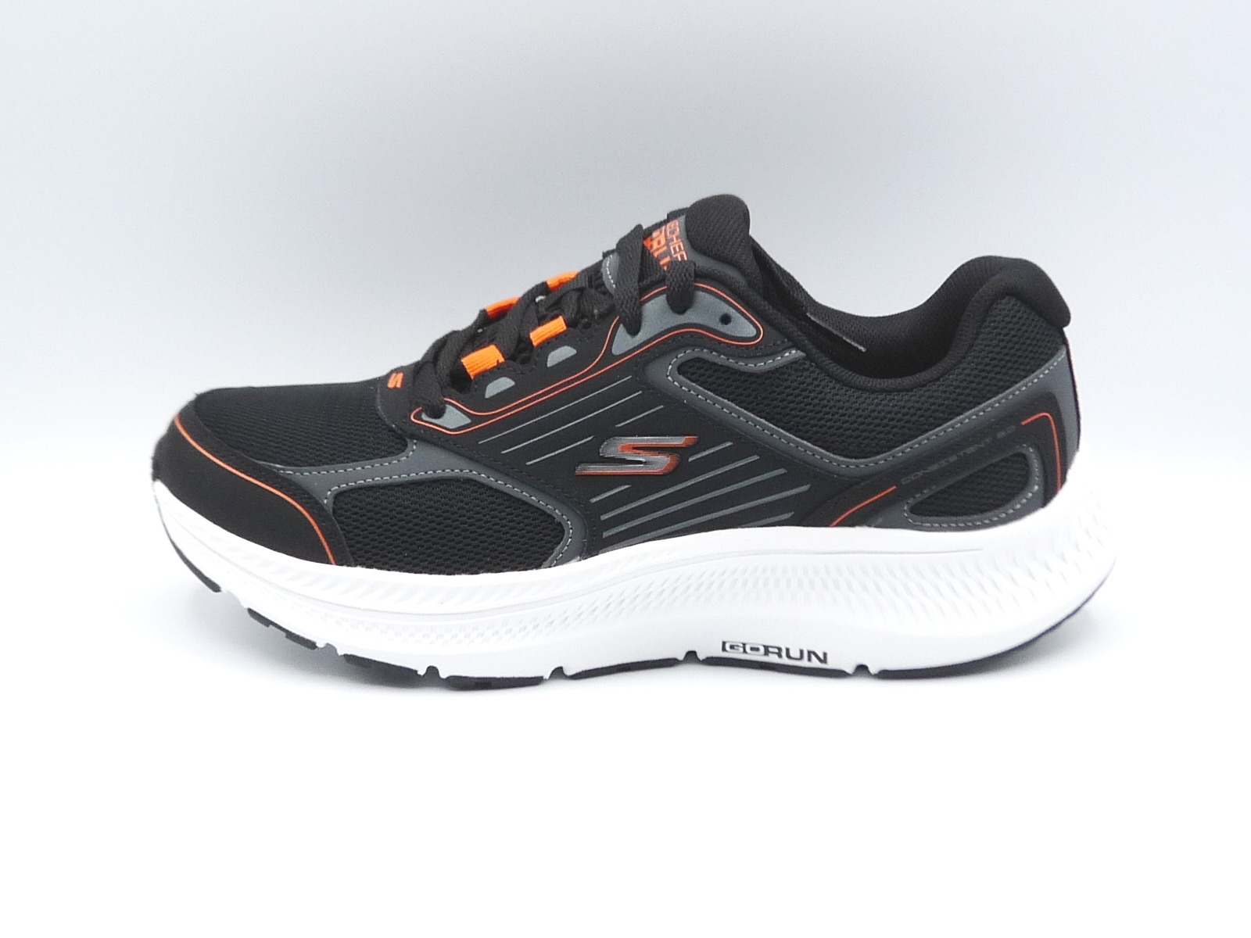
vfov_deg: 28.6
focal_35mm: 51
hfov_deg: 37.5
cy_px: 469
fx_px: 1843
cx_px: 626
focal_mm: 5.1
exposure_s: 1/125
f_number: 4
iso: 100
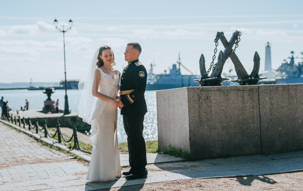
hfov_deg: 30.8
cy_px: 96
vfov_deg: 19.6
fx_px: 550
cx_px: 151
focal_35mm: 67
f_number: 2.2
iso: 500
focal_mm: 64
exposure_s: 1/16000
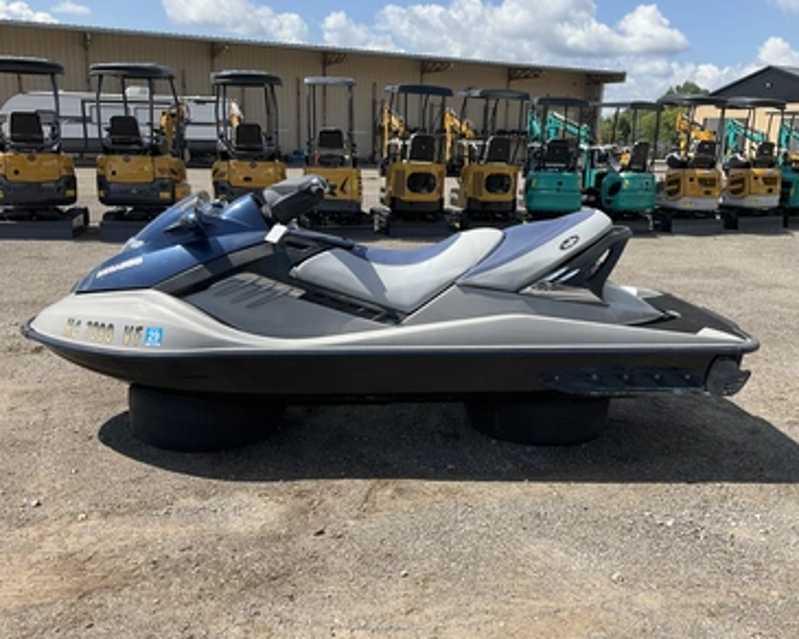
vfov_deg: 47.1
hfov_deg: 57.2
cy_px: 320
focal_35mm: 31
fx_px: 733
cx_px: 418
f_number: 1.8
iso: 25
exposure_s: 1/1377
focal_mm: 3
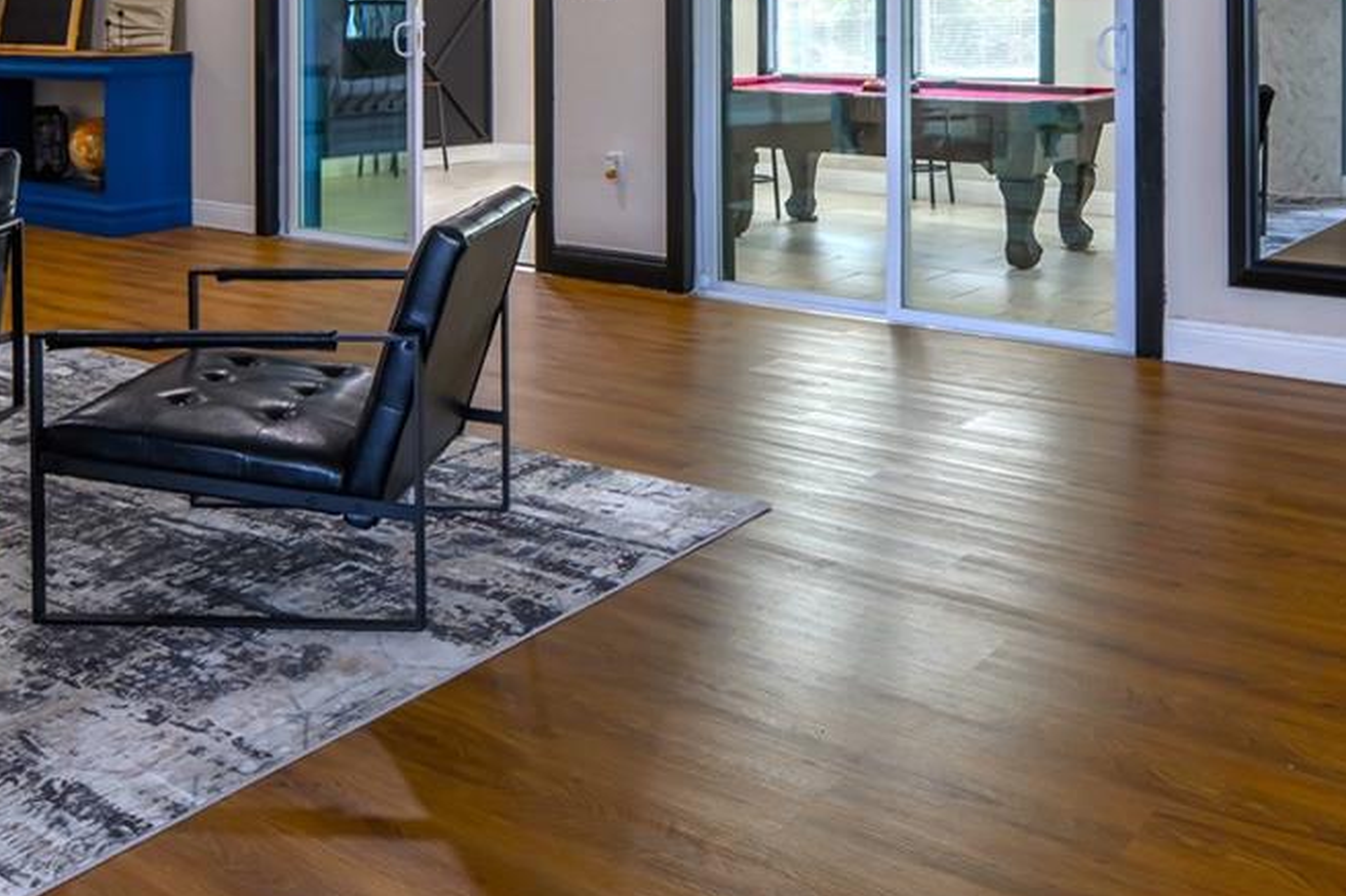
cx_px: 765
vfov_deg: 31.7
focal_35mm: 39
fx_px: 1458
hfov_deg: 49.4
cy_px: 12
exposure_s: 1/125
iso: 500
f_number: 7.1
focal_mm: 16
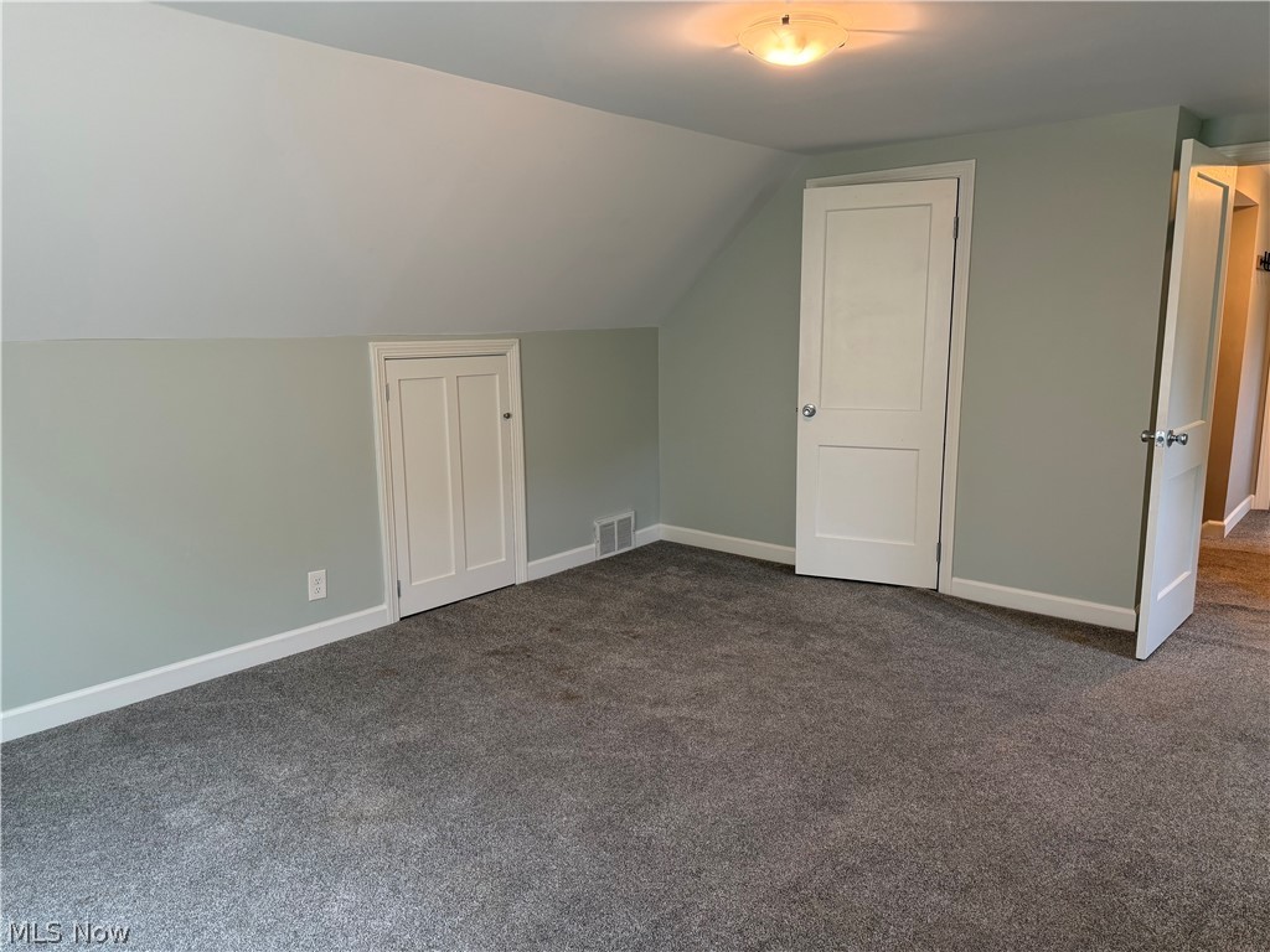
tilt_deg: -9.8
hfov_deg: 71.6
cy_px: 476
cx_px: 635
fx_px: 881
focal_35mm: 24
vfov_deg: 56.8
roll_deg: +1.1
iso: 200
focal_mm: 6.76
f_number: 1.78
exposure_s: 1/120
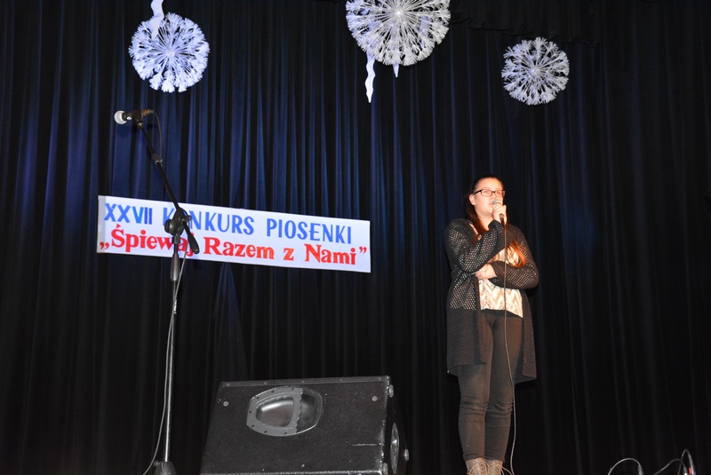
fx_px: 1038
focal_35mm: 52
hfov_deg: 37.8
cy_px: 238
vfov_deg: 25.8
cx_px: 356
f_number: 4.5
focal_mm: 35
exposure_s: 1/60
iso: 3200
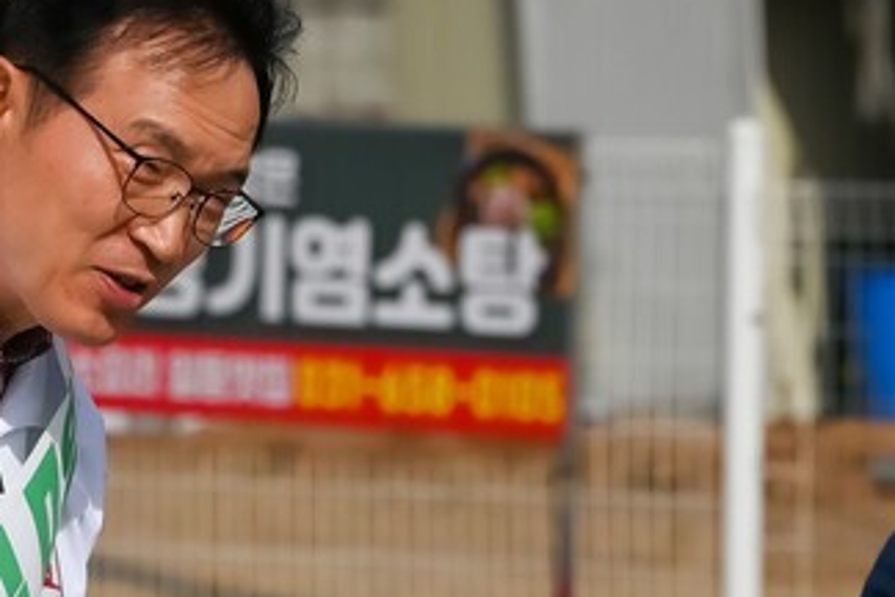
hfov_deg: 3.6
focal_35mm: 572
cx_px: 83
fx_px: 14219
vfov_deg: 2.4
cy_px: 278
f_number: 6.3
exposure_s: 1/8000
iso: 640
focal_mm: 145
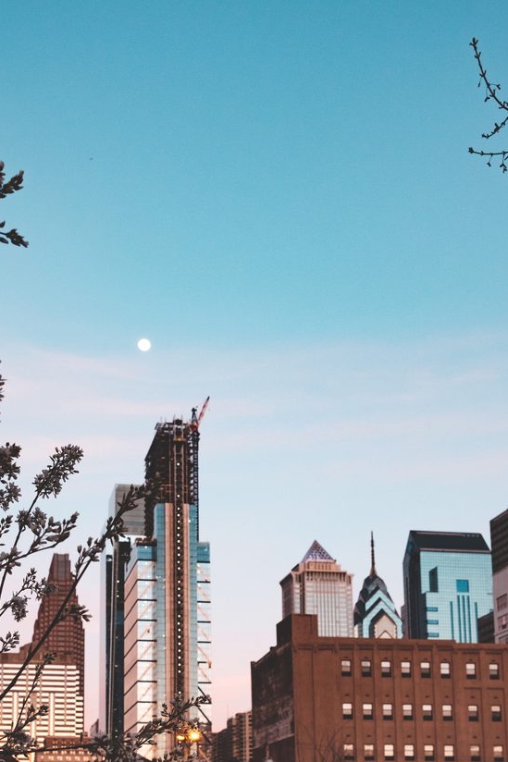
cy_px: 509
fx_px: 1080
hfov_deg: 26.2
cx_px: 150
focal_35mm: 51
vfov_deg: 38.4
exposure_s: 1/125
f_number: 5.6
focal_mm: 23
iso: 500
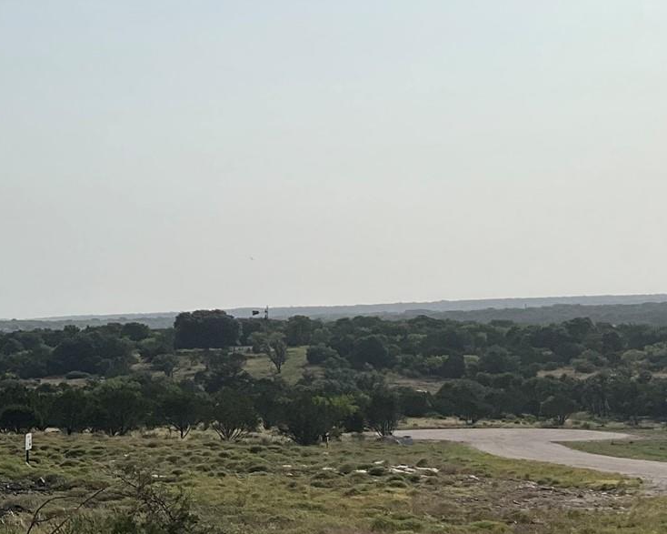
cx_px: -125
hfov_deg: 22.3
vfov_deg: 19.4
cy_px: 318
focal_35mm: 79
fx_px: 1559
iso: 25
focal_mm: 3
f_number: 1.8
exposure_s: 1/8621
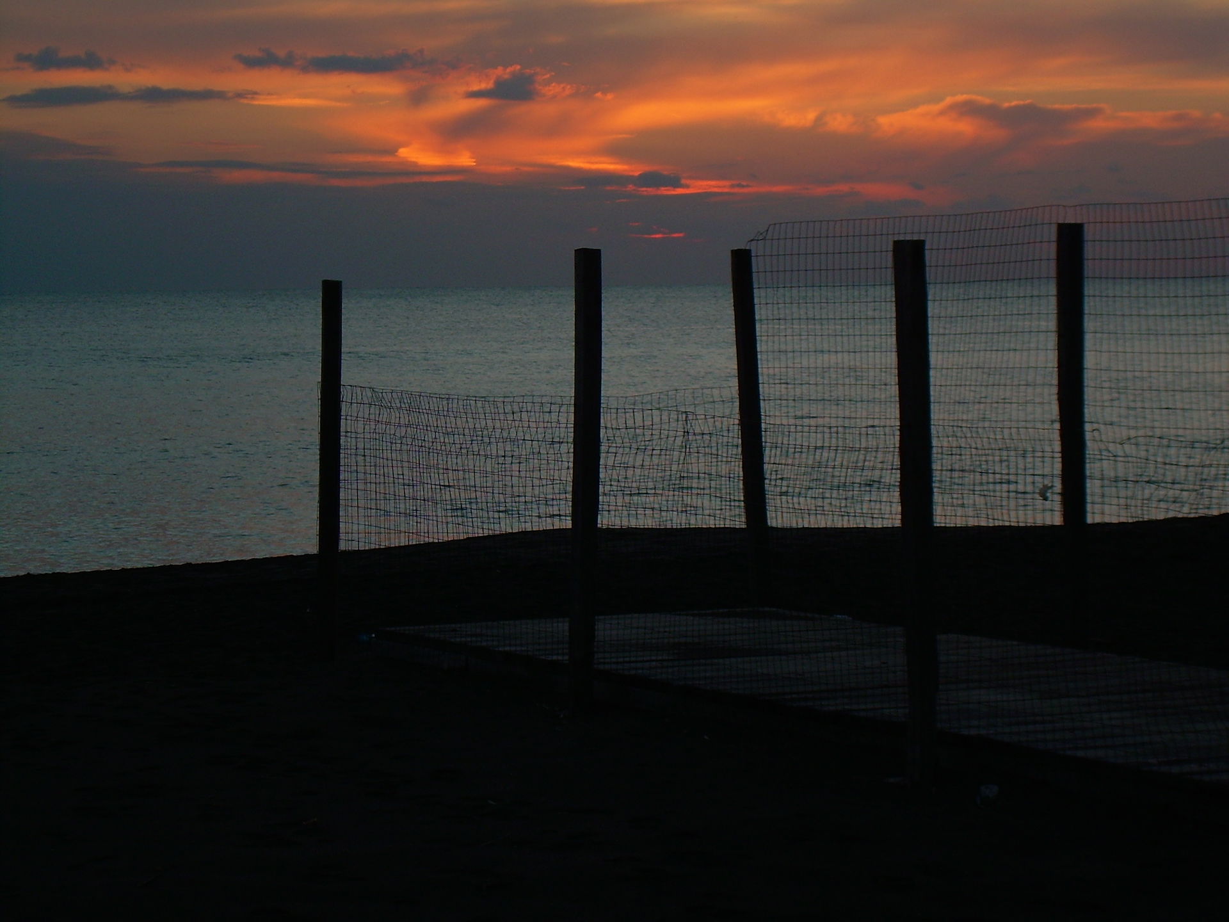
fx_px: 3905
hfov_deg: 17.9
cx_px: 614
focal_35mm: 110
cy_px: 461
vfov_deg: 13.5
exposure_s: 1/115
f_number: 4.9
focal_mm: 18.9
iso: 50
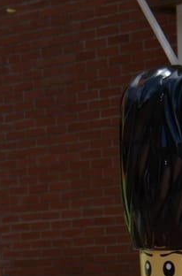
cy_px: 405
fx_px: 1542
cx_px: 174
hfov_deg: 6.7
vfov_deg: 9.9
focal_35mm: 202
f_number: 4.2
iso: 500
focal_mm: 42
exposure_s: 1/3200
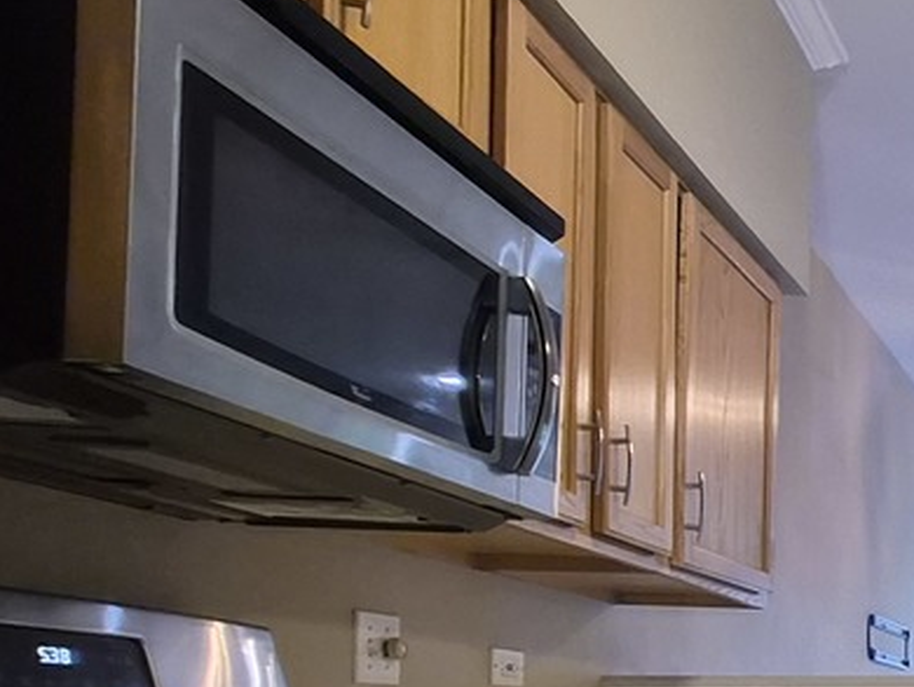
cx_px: 1533
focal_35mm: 48
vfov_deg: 28.3
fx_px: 1268
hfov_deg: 24.4
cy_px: 703
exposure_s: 1/60
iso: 320
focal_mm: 1.7
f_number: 2.2
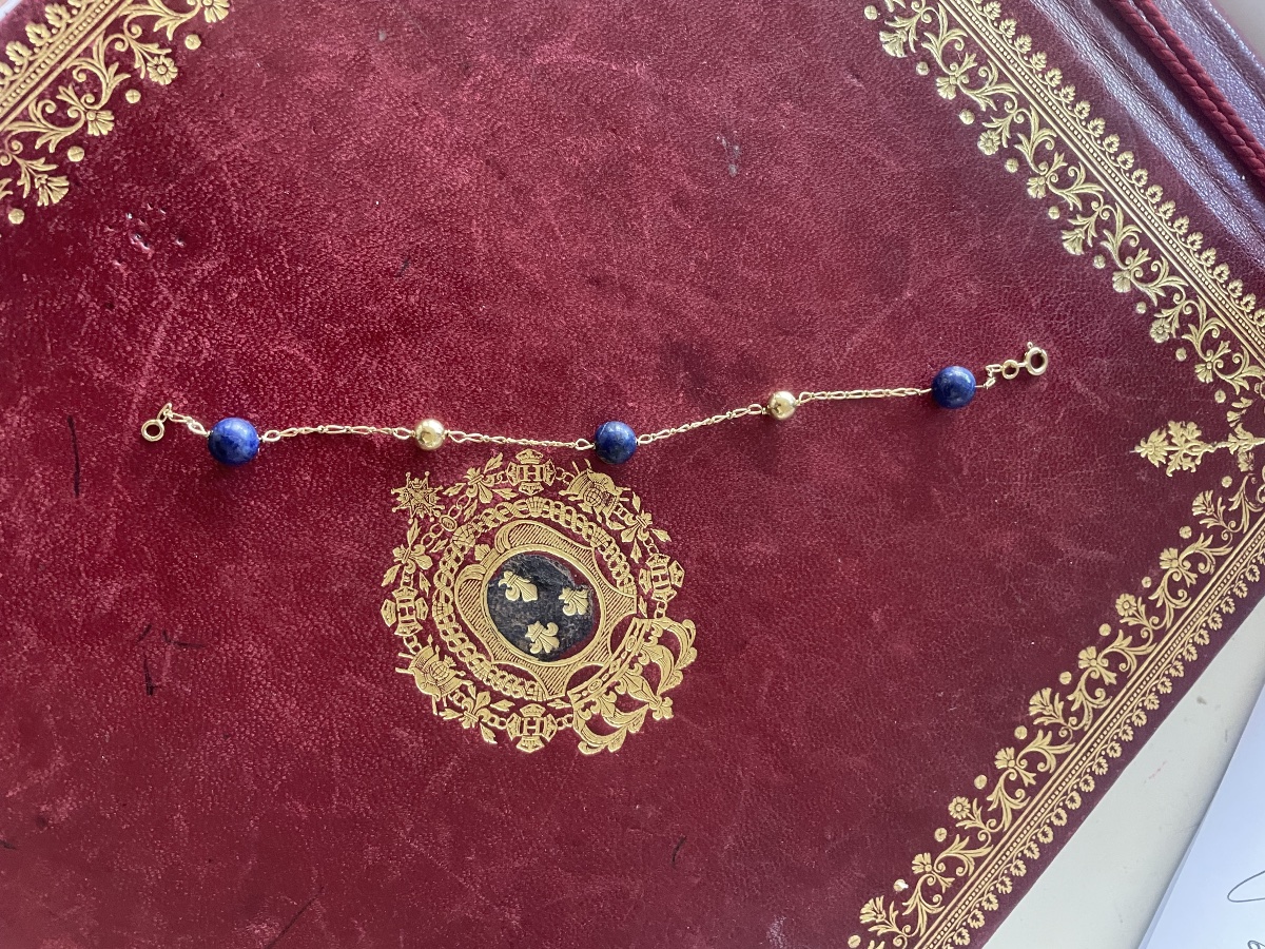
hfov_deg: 67.3
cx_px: 632
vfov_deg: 53.1
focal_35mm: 26
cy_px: 474
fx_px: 950
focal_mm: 4.2
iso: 400
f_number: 1.6
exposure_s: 1/60
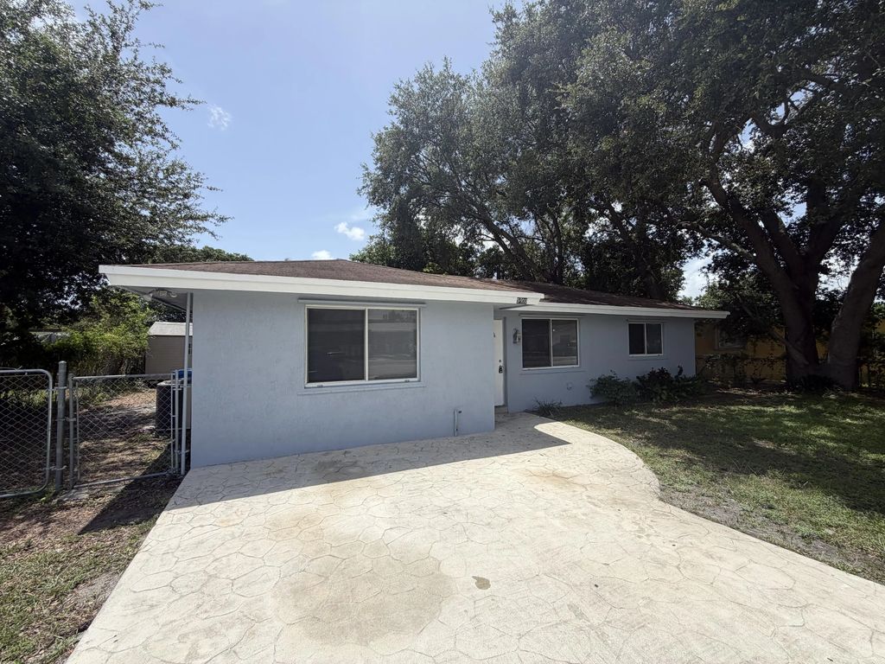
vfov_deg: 85.7
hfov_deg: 102.1
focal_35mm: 14
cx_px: 442
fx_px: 358
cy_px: 332
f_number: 2.2
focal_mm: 2.22
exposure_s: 1/1087
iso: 20
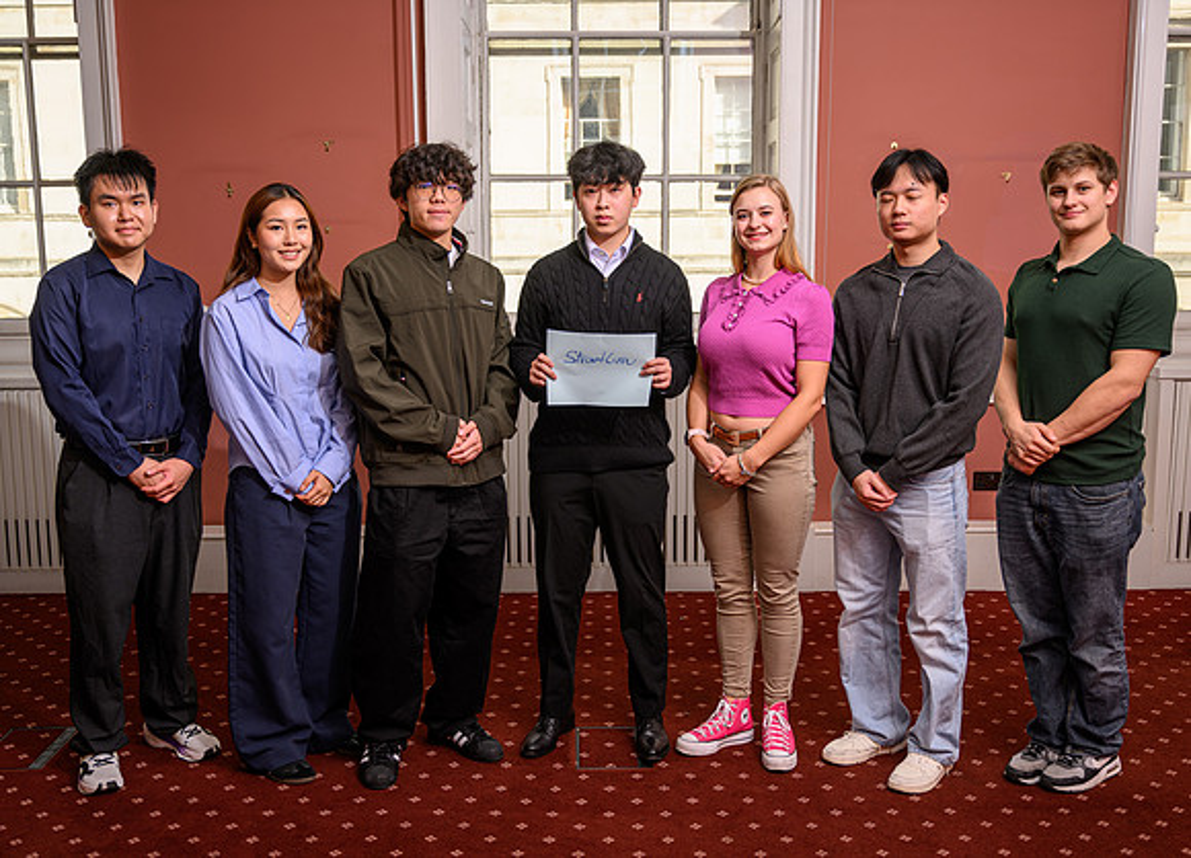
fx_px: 1254
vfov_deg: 37.8
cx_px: 595
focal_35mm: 37
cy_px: 429
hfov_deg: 50.8
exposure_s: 1/200
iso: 50
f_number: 4
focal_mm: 34
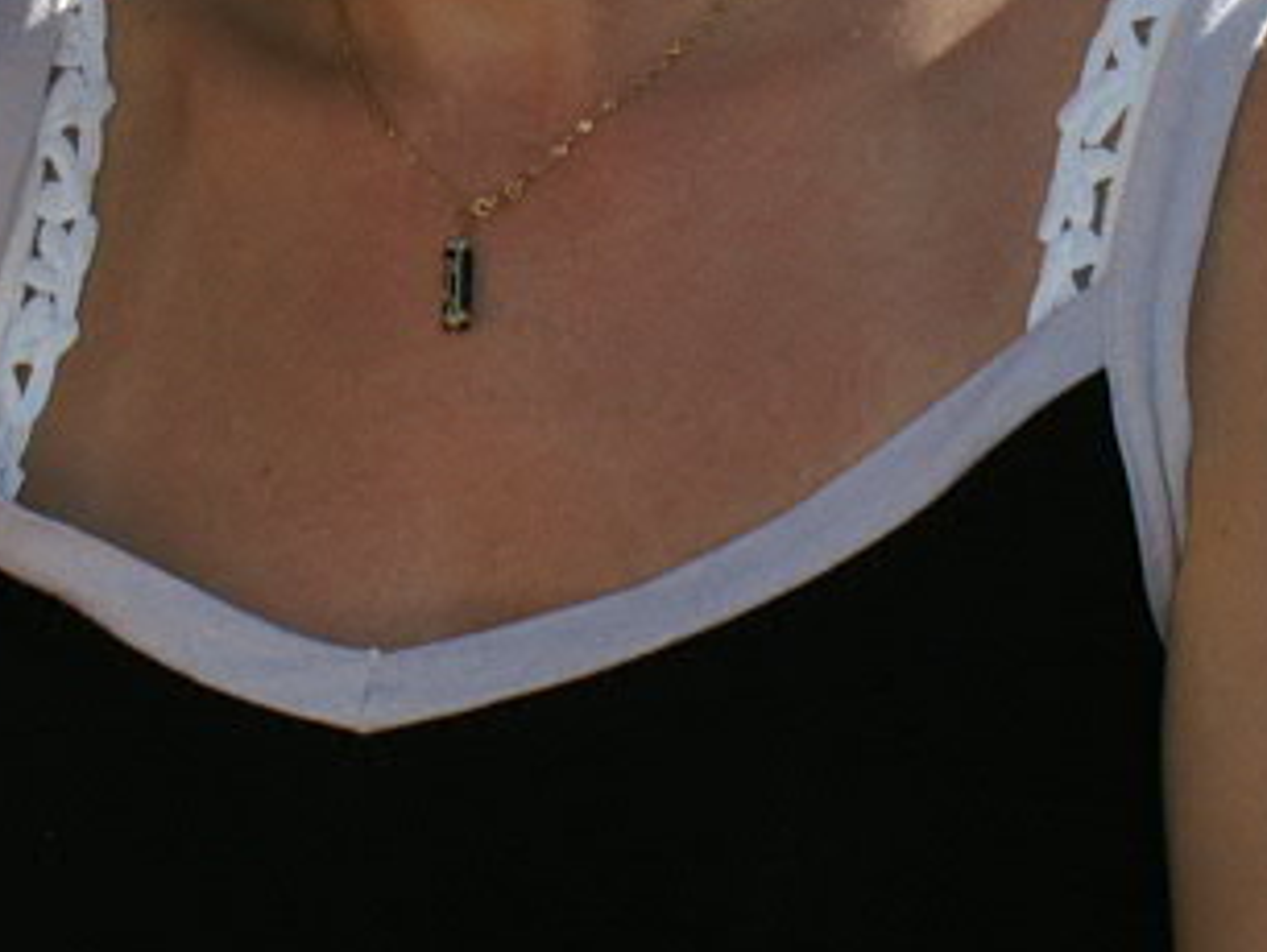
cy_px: -542
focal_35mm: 198
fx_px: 7253
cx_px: 331
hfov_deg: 10.0
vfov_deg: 7.4
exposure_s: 1/125
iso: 100
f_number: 8
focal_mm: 28
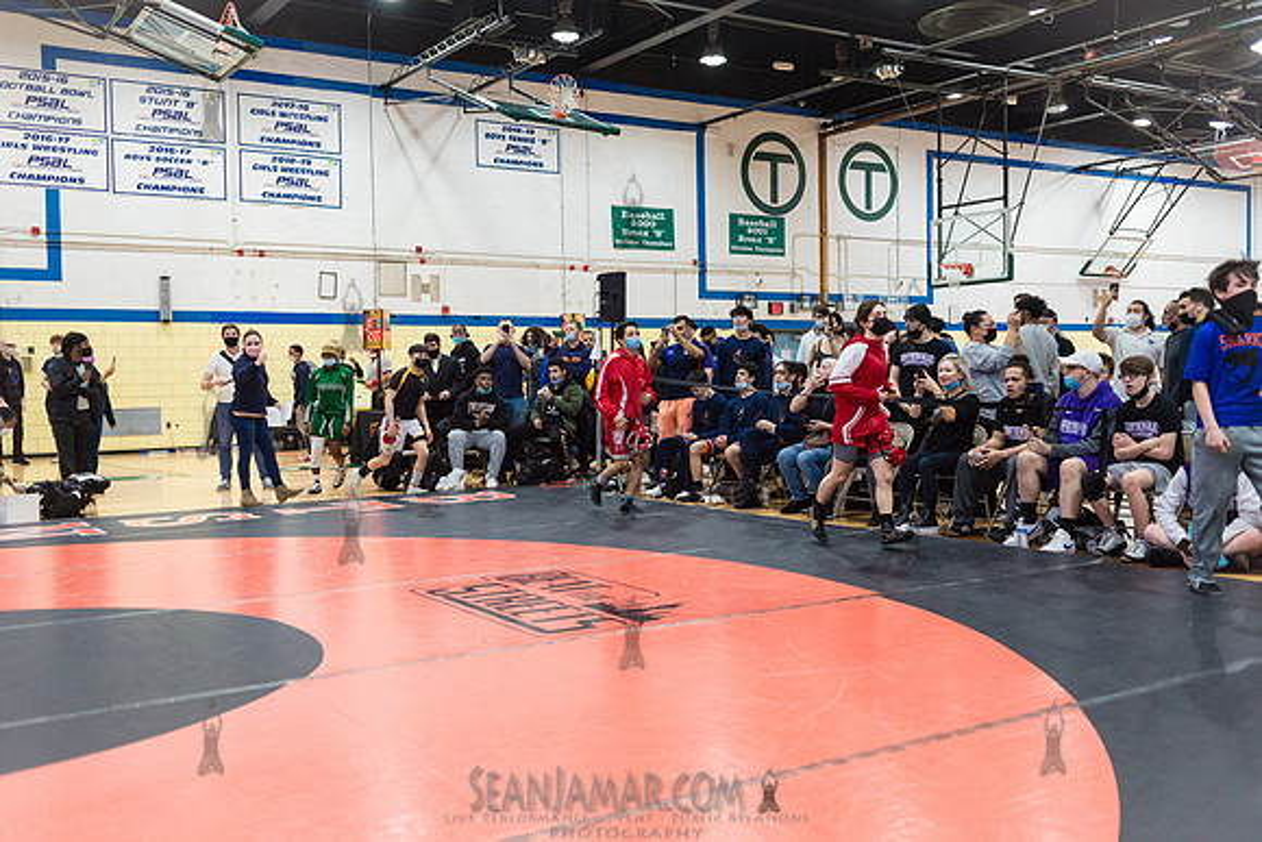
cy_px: 421
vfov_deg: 37.9
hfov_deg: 54.4
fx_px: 1227
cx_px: 631
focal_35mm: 35
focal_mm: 35
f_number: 3.5
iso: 4000
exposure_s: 1/400
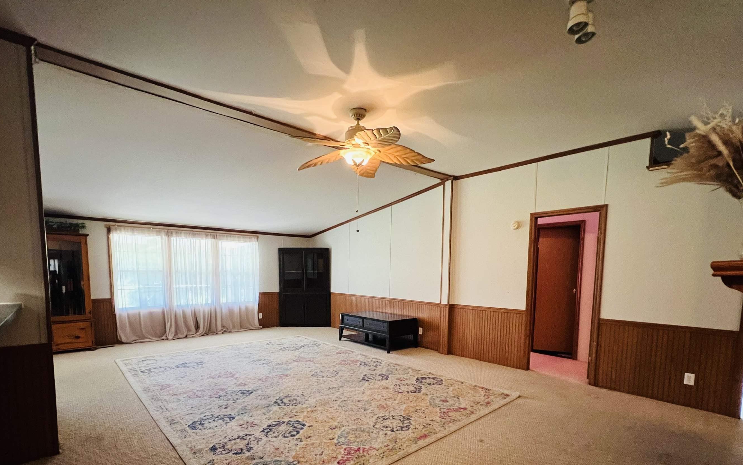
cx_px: 358
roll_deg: +0.4
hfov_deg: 97.8
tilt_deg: -6.2
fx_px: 324
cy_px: 304
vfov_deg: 69.5
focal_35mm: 16
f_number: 1.8
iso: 640
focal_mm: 1.57
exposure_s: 1/60
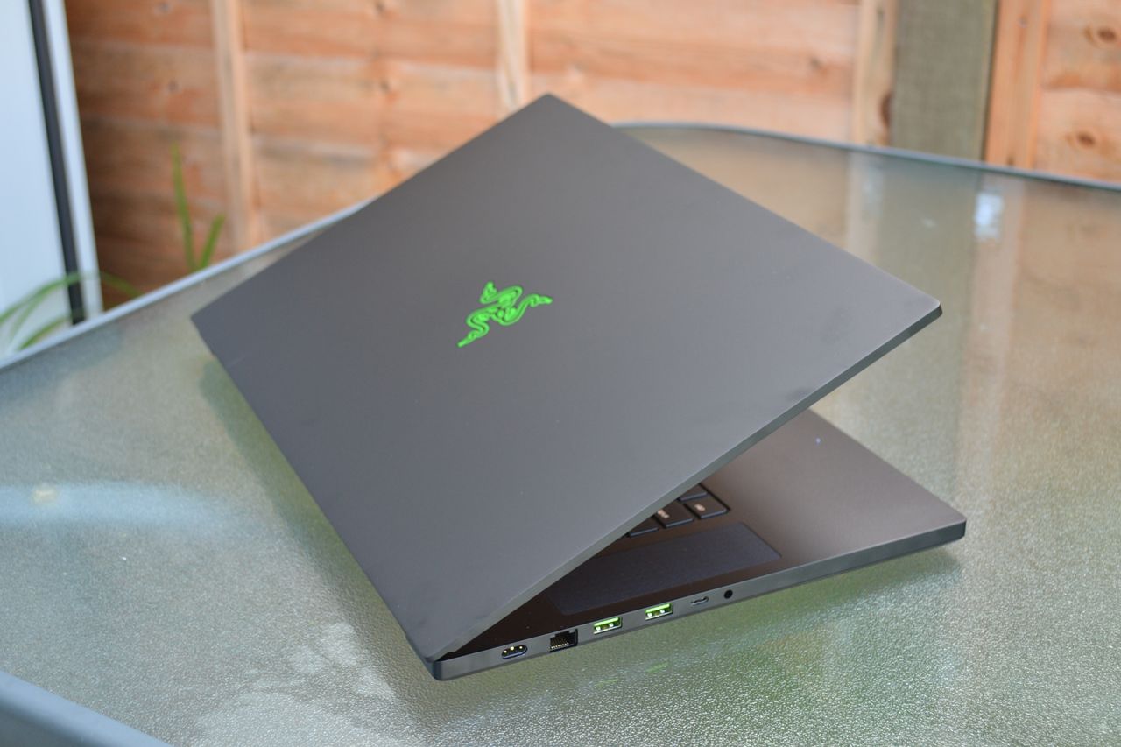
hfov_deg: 38.9
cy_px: 374
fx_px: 1588
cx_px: 560
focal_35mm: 51
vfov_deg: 26.5
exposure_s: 1/125
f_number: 5.6
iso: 400
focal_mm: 34
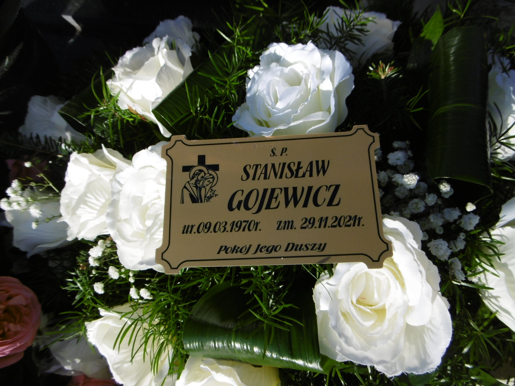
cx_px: 258
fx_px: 357
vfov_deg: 56.8
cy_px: 193
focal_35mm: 24
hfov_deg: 71.6
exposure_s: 1/800
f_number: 3.1
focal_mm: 4.3
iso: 100
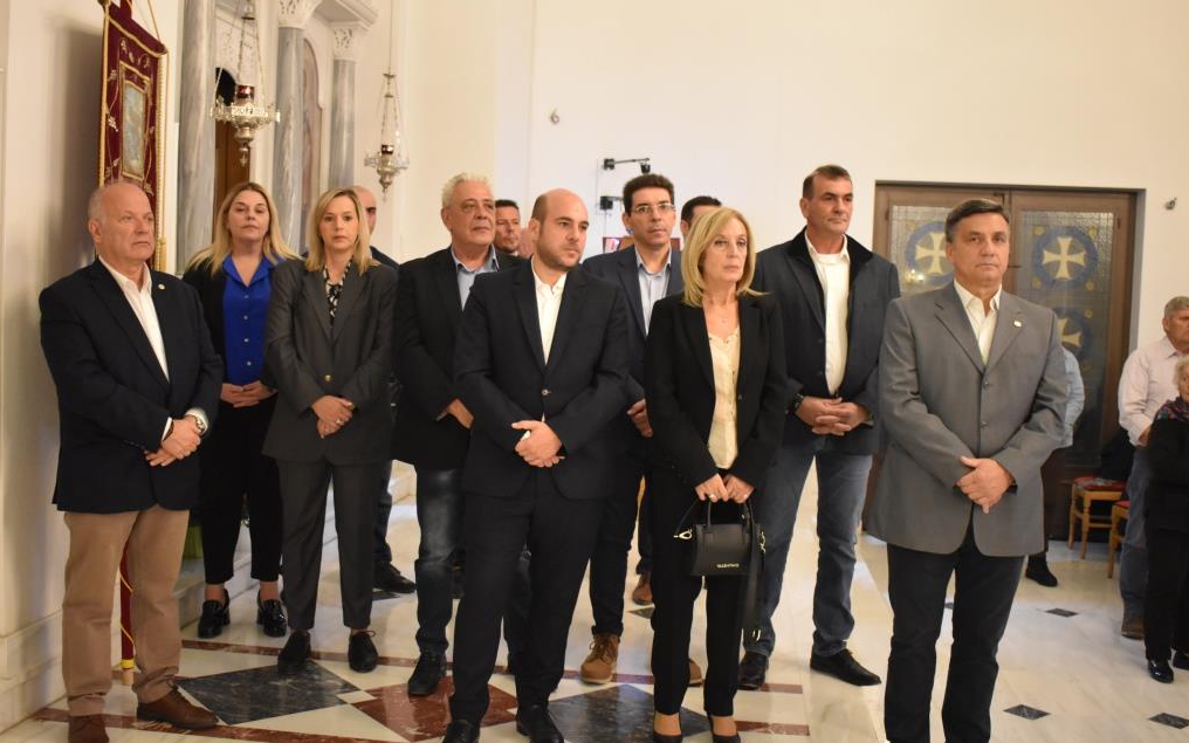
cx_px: 597
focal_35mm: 37
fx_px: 1199
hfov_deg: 52.7
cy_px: 372
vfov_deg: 34.4
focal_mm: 24
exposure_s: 1/60
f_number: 3.8
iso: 3200
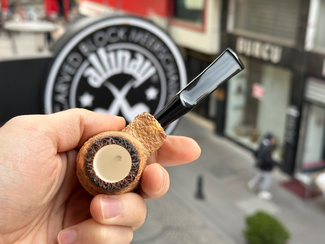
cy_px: 122
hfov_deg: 39.7
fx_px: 451
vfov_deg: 30.3
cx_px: 162
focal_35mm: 48
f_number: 1.78
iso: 64
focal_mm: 6.86
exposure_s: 1/380
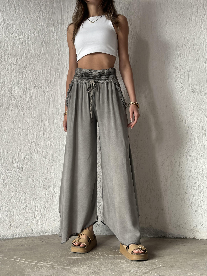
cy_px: 138
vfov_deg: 39.7
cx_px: 104
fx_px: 383
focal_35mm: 48
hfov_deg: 30.3
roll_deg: +0.1
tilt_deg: +2.6
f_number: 1.78
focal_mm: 6.86
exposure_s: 1/121
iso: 100
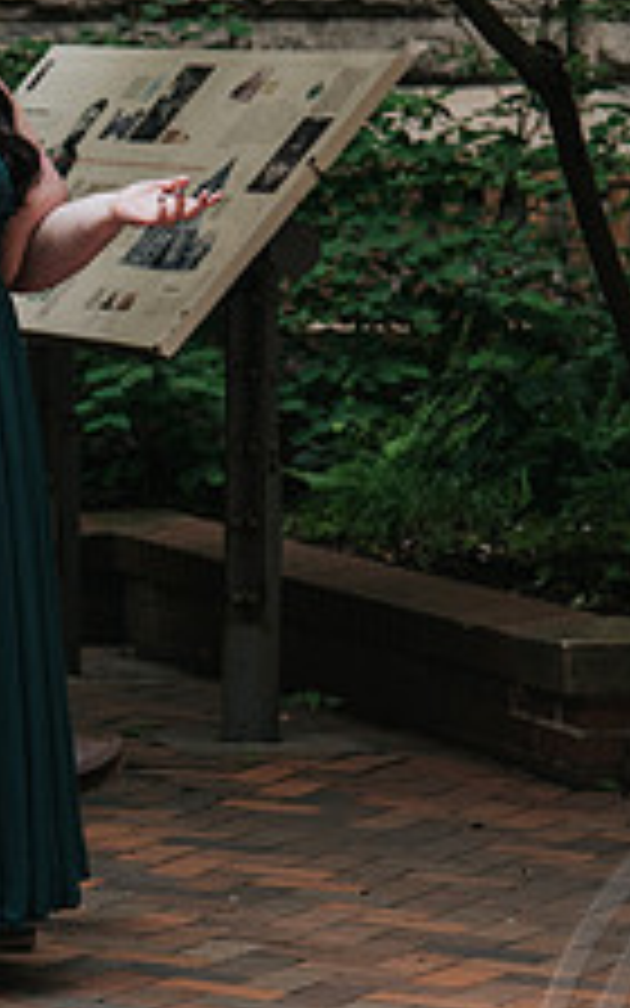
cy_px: 367
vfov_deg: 9.7
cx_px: -176
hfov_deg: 6.0
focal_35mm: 216
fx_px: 5934
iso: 1000
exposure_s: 1/500
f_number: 4
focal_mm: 82
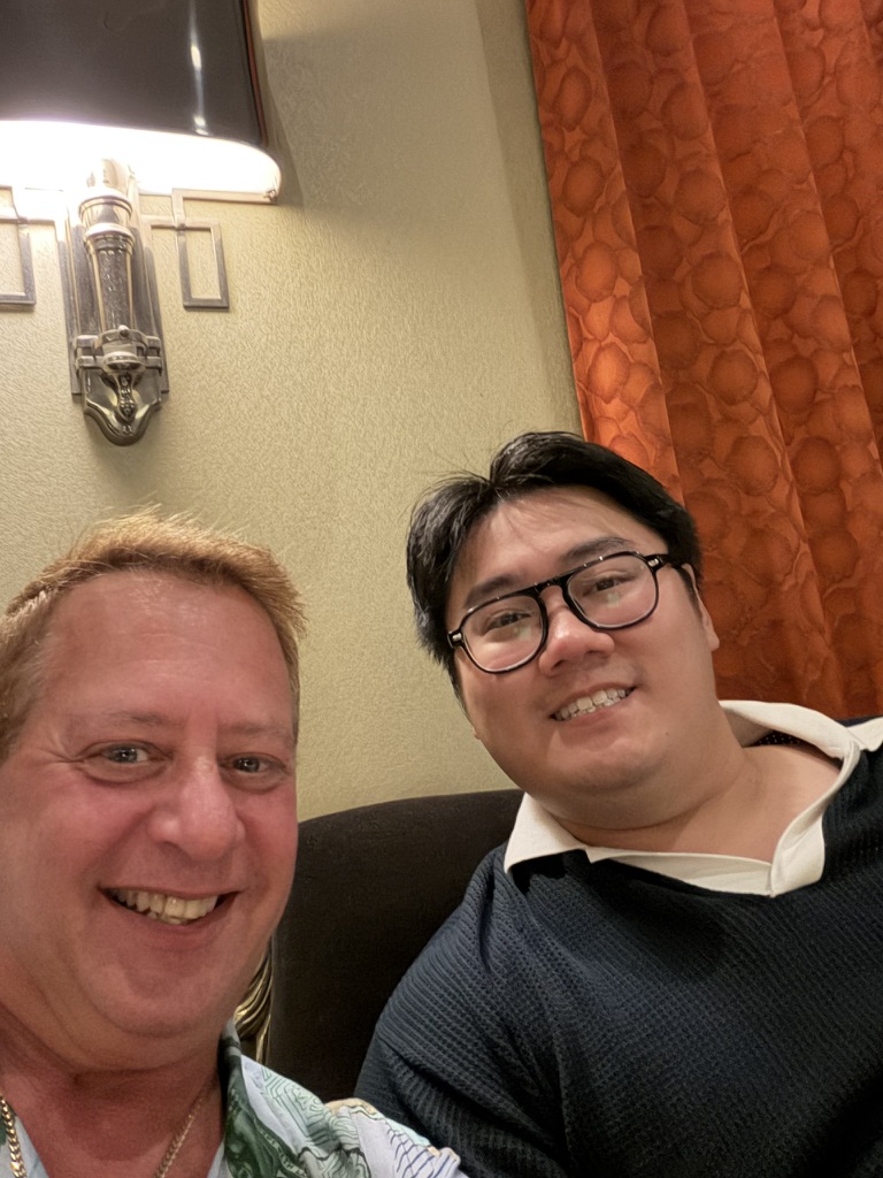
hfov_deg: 46.8
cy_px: 589
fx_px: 1020
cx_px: 442
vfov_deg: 60.0
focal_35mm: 30
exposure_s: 1/15
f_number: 1.9
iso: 1600
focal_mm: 2.71
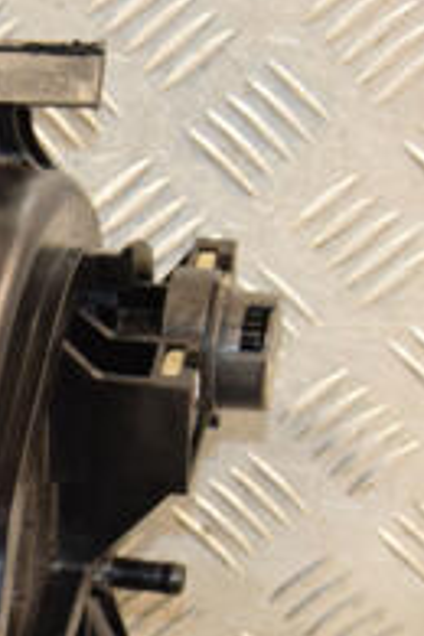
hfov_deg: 6.5
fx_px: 3666
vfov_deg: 9.9
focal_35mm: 208
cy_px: 561
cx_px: -261
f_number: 4.8
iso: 800
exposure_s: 1/100
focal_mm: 45
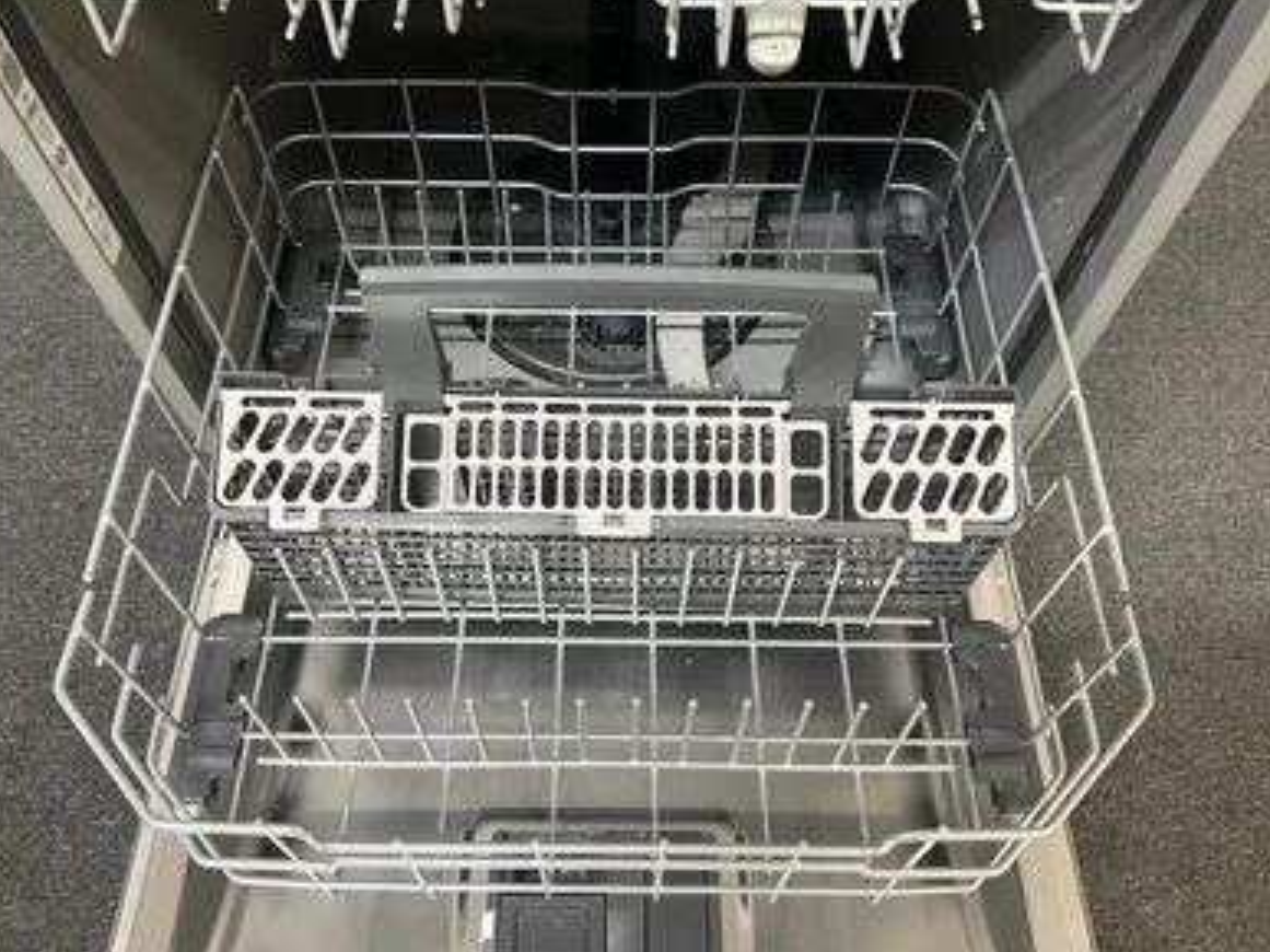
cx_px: 620
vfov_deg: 46.8
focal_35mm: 30
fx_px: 1100
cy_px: 476
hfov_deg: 60.0
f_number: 1.8
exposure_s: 1/30
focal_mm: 3
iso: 250
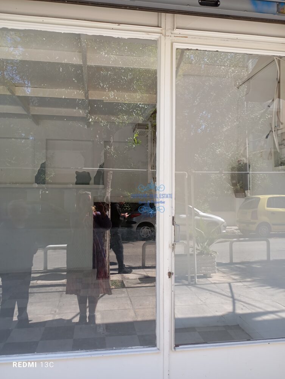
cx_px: 142
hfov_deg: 49.9
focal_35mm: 28
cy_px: 190
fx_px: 307
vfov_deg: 63.4
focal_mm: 4.27
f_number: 1.8
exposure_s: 1/100
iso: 155
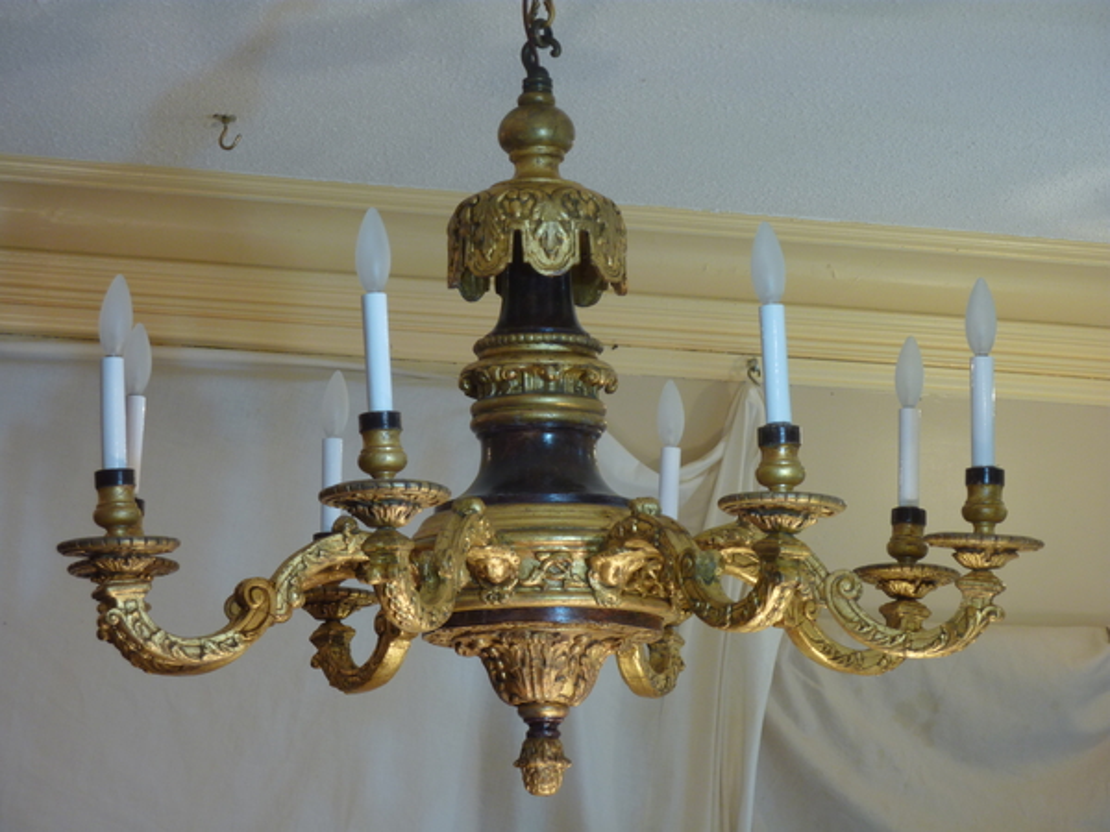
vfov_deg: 13.3
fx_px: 3559
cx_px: 555
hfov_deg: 17.7
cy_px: 416
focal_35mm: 111
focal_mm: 18.2
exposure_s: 1/8
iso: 80
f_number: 4.4
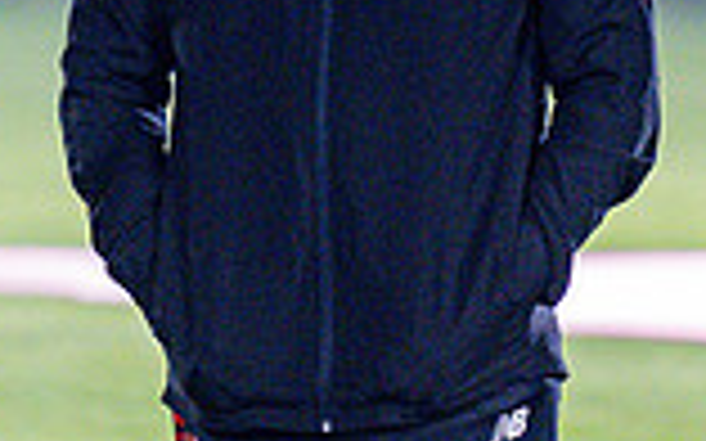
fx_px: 18657
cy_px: 330
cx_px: 50
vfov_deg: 1.4
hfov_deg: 2.2
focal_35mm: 970
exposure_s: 1/320
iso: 1000
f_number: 2.8
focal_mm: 140
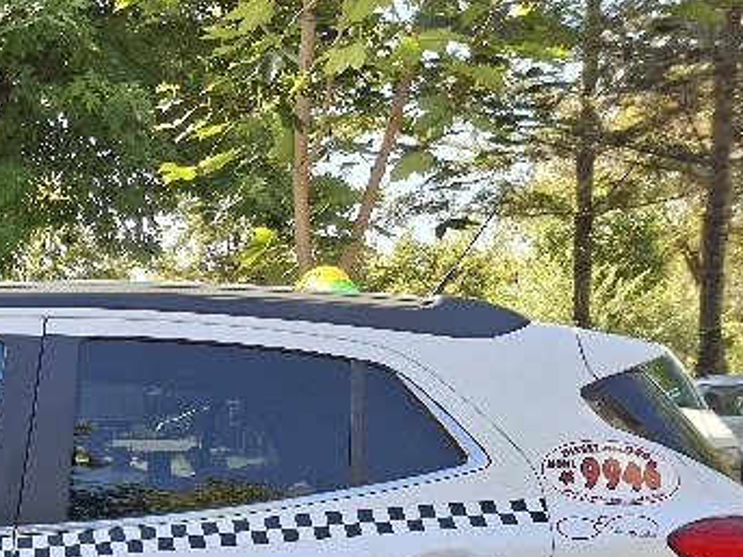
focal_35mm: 67
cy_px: 672
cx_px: -126
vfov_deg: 20.5
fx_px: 1438
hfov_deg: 26.1
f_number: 1.8
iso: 50
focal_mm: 5.54
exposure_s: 1/270
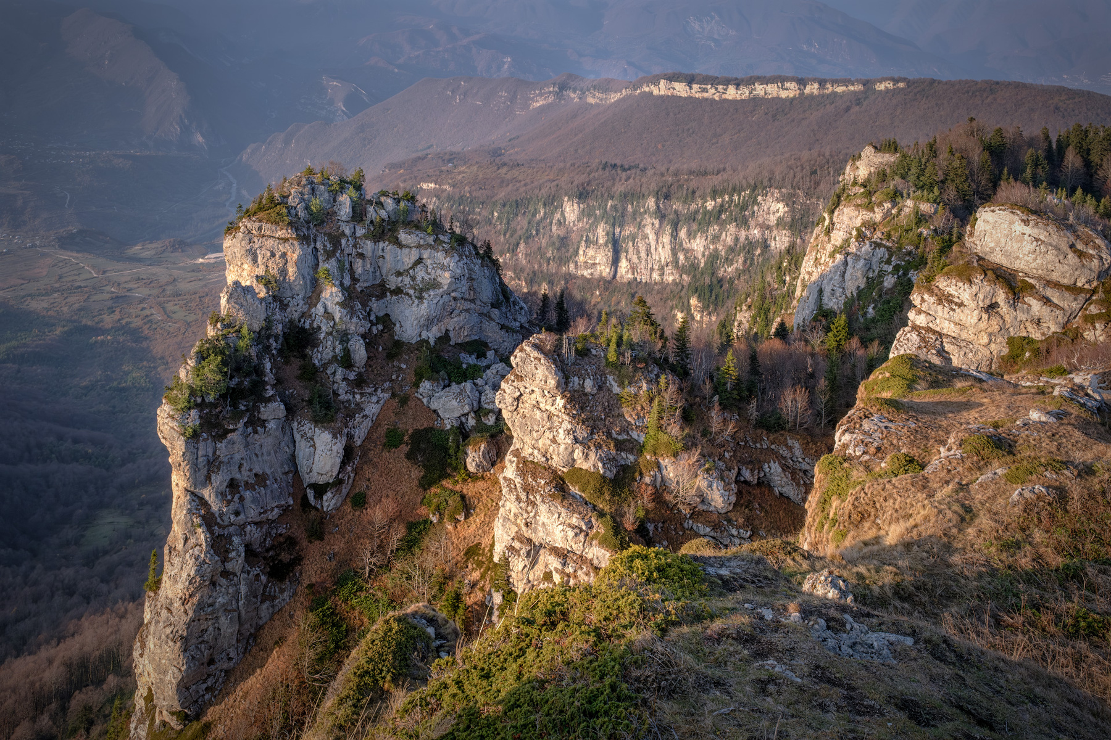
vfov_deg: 37.9
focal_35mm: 35
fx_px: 1080
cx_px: 556
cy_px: 370
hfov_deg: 54.4
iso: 500
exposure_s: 1/160
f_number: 11
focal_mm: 23
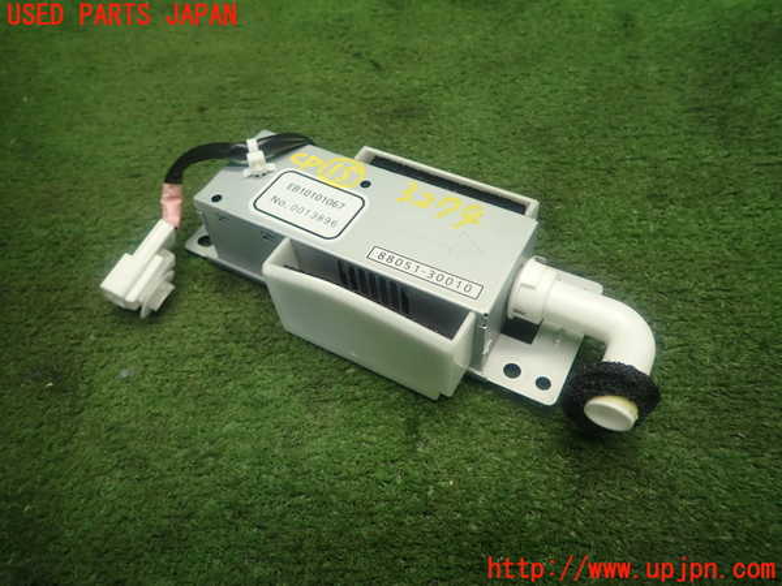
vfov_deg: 54.9
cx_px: 391
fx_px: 565
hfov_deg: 69.4
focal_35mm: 25
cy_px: 293
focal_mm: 4.5
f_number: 2
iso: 125
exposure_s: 1/60
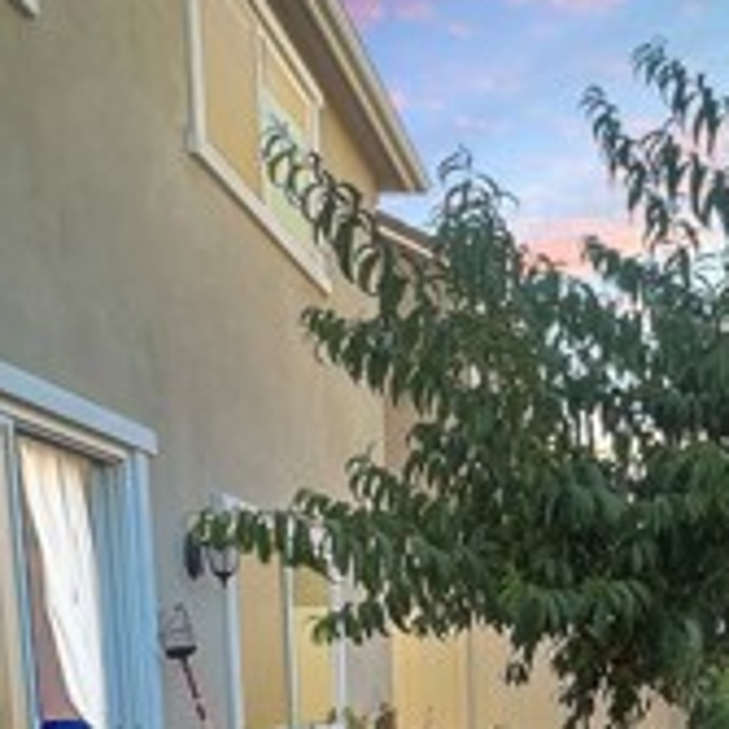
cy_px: 808
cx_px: 659
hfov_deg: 36.0
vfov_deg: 33.3
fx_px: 1048
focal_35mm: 44
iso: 32
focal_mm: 1.57
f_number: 1.8
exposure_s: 1/100
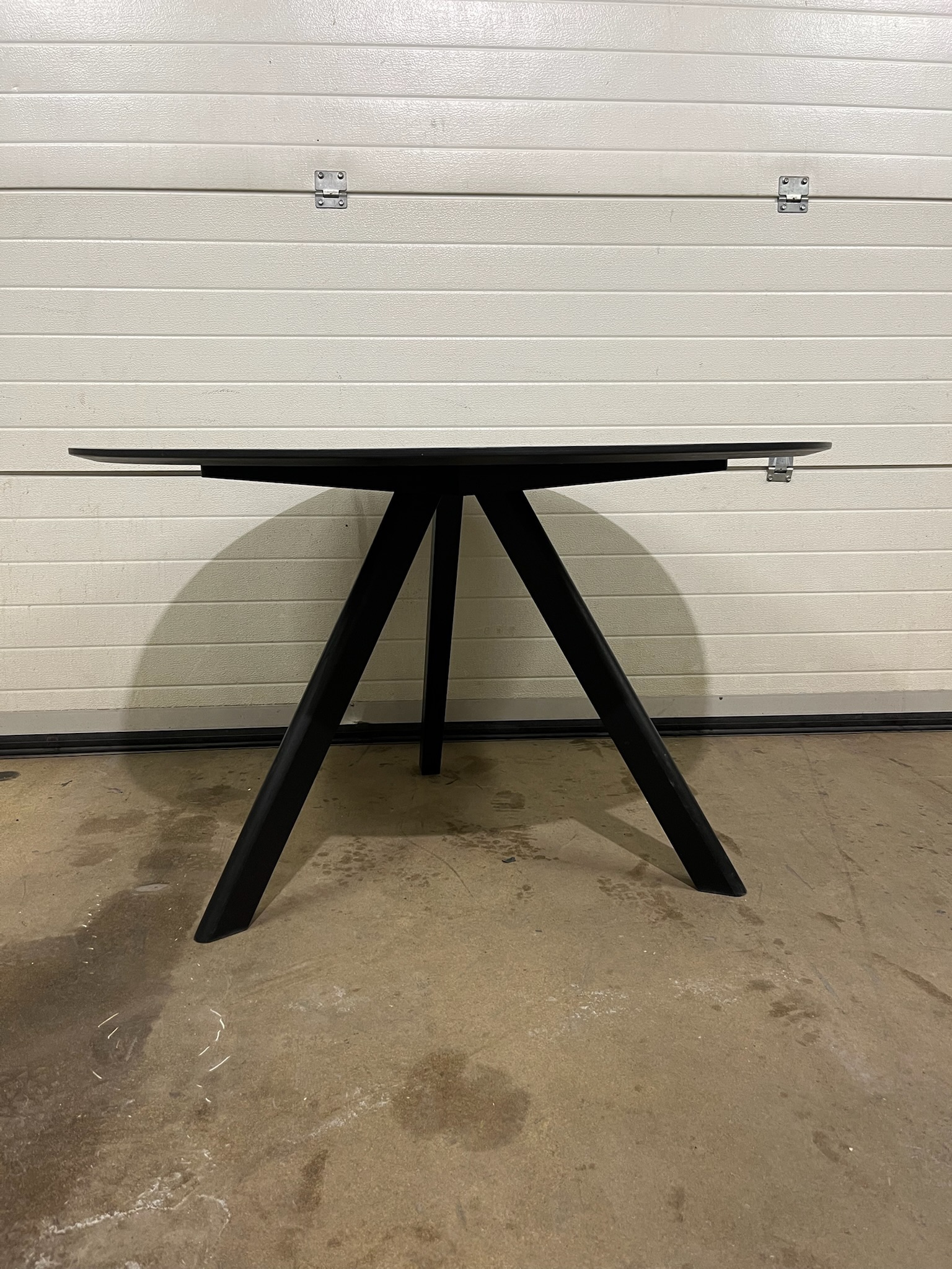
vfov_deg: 67.3
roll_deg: +0.4
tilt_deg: -11.0
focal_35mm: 26
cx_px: 476
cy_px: 634
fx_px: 953
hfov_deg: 53.1
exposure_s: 1/50
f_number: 1.6
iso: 100
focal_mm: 5.1
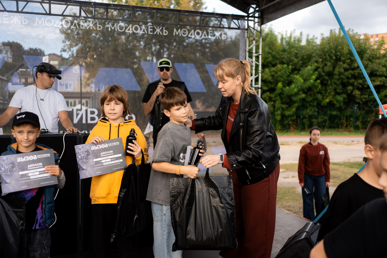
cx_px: 194
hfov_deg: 54.4
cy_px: 129
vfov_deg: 37.9
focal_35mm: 35
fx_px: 376
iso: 100
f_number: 2.2
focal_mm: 35
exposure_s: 1/800
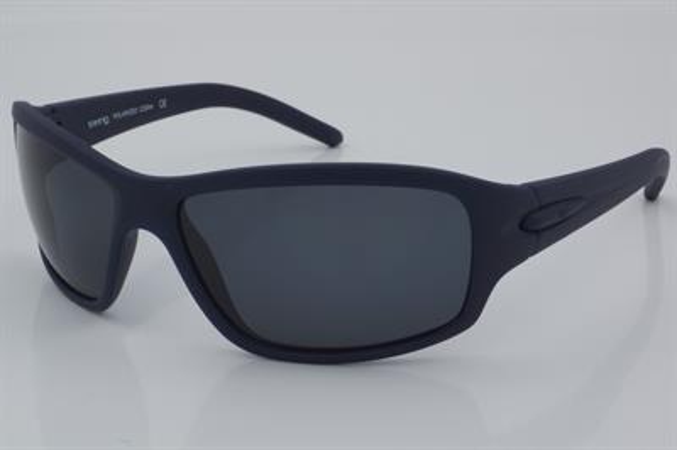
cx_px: 338
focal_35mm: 75
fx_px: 1409
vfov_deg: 18.2
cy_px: 225
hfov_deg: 27.0
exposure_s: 1/4
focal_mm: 50
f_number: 32
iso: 100
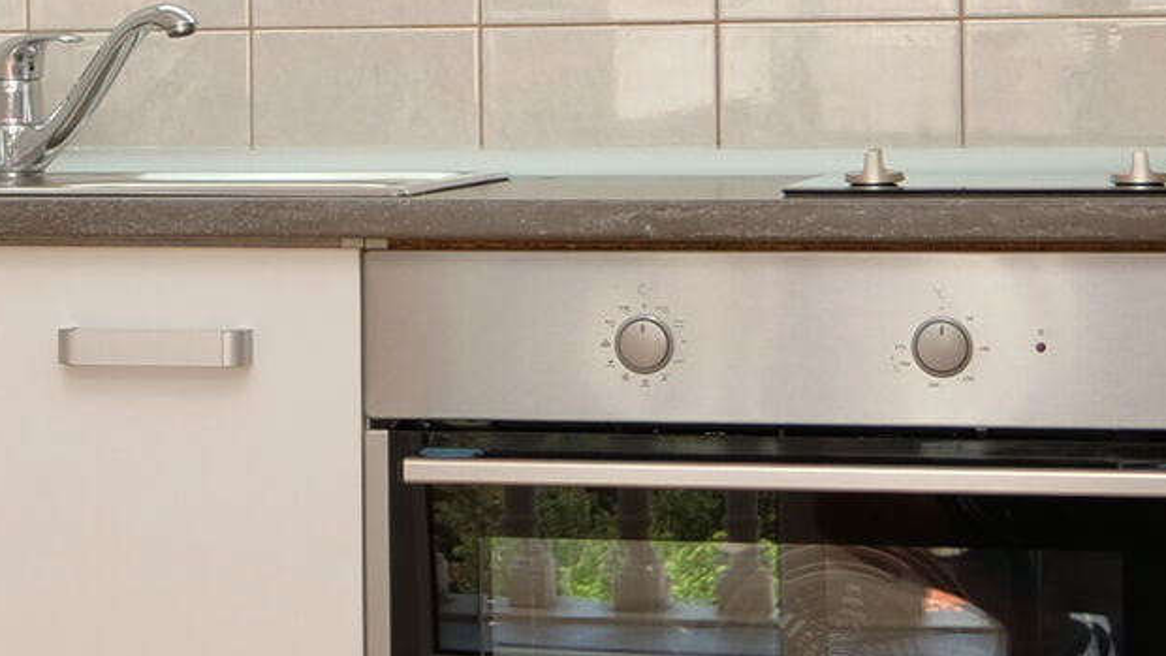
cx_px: -24
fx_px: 3649
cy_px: -152
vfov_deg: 10.1
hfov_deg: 17.7
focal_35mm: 118
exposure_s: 1/125
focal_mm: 12
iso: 200
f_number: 4
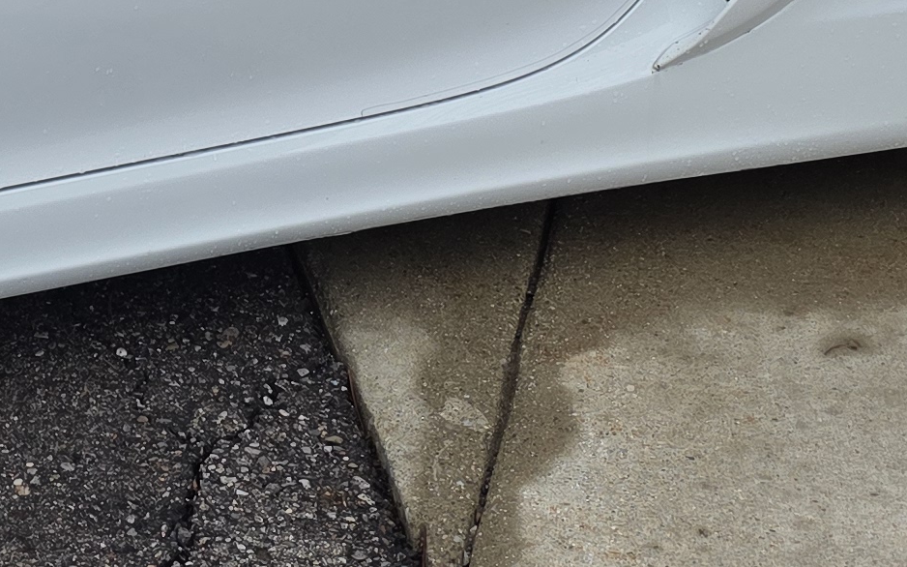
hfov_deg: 19.1
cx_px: -112
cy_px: -393
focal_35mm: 104
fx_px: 2570
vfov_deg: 11.8
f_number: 1.7
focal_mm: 6.3
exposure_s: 1/7061
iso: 80
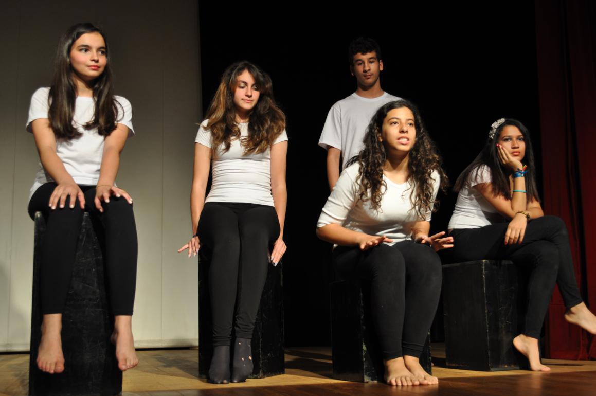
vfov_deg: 29.8
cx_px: 298
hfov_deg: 43.6
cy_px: 198
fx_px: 744
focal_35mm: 45
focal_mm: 30
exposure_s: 1/60
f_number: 4.5
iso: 500
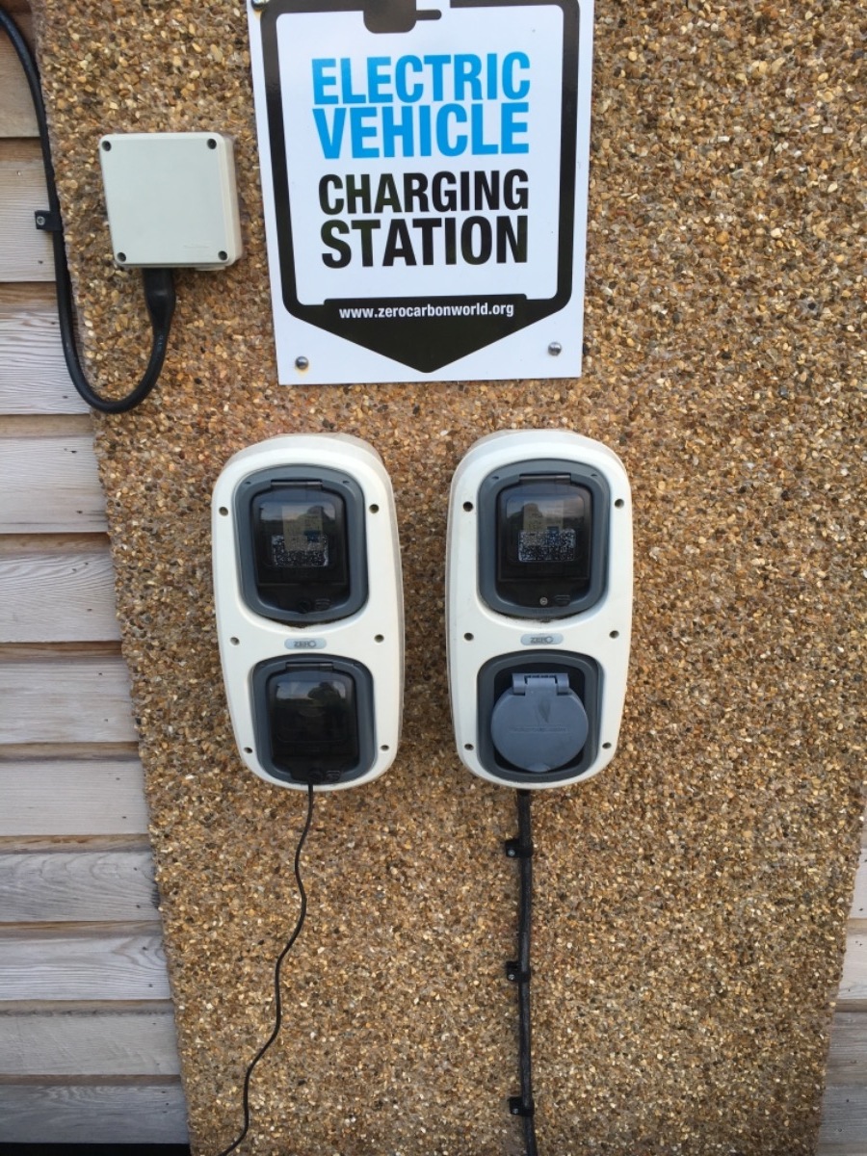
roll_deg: +1.6
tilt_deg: -20.5
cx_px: 434
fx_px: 968
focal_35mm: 29
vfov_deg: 61.7
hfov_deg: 48.2
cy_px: 578
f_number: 2.2
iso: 32
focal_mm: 4.15
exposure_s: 1/100
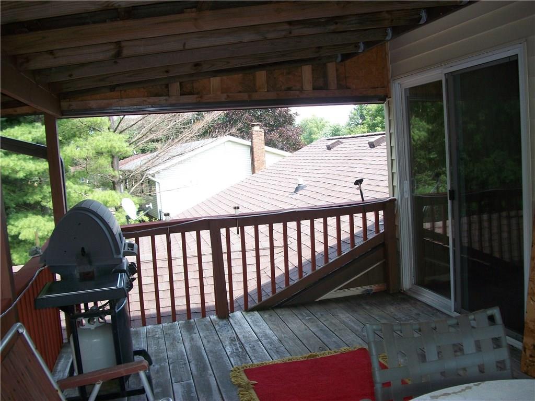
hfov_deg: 56.8
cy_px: 200
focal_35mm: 32
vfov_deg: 44.2
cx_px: 268
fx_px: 495
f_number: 2.9
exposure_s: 1/125
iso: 80
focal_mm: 5.7
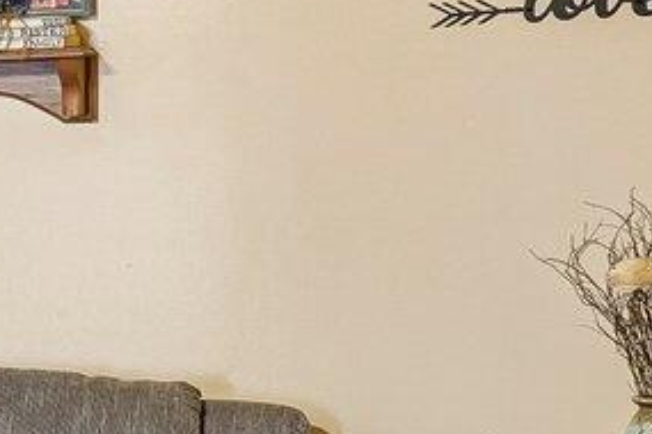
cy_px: 246
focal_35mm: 115
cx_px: -1130
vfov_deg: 11.9
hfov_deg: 12.1
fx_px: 2083
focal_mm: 16
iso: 400
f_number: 8
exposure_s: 1/5
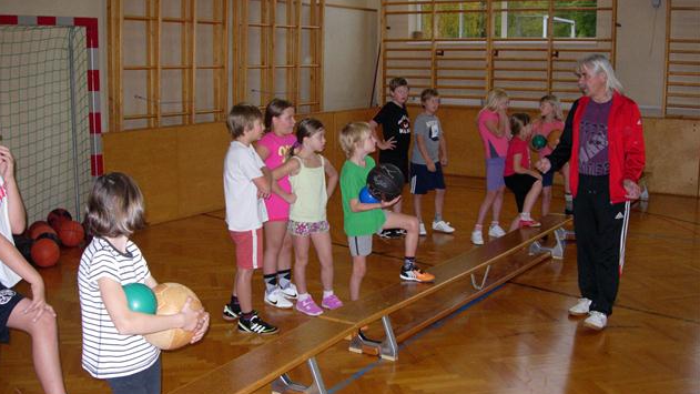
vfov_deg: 28.3
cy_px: 212
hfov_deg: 48.4
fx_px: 780
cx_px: 346
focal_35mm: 42
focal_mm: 7.8
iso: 200
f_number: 2.8
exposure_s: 1/161
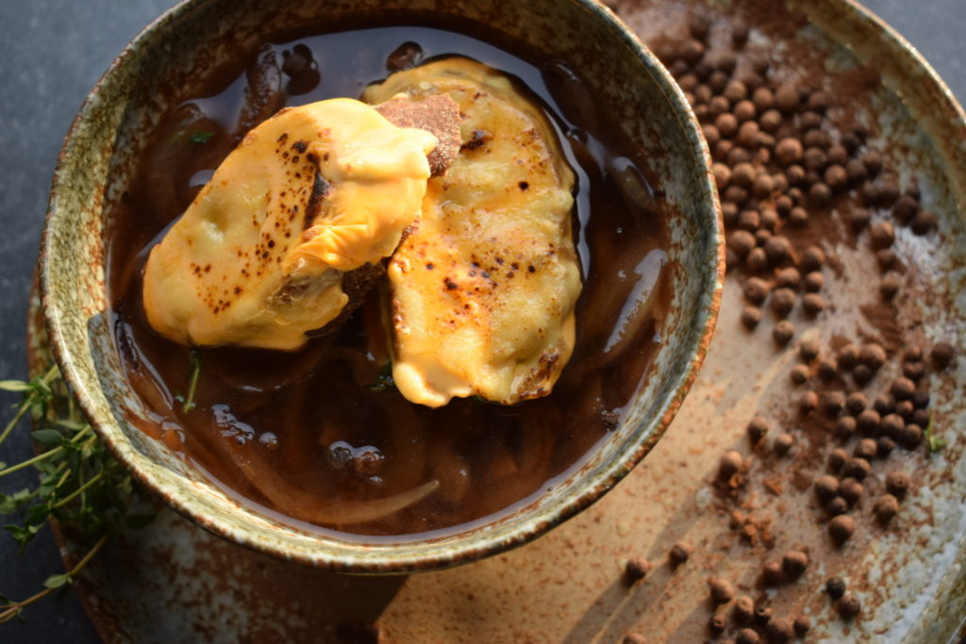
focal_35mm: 57
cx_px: 483
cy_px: 322
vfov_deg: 23.8
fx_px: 1530
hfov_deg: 35.0
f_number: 4.8
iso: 560
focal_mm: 38
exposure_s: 1/60
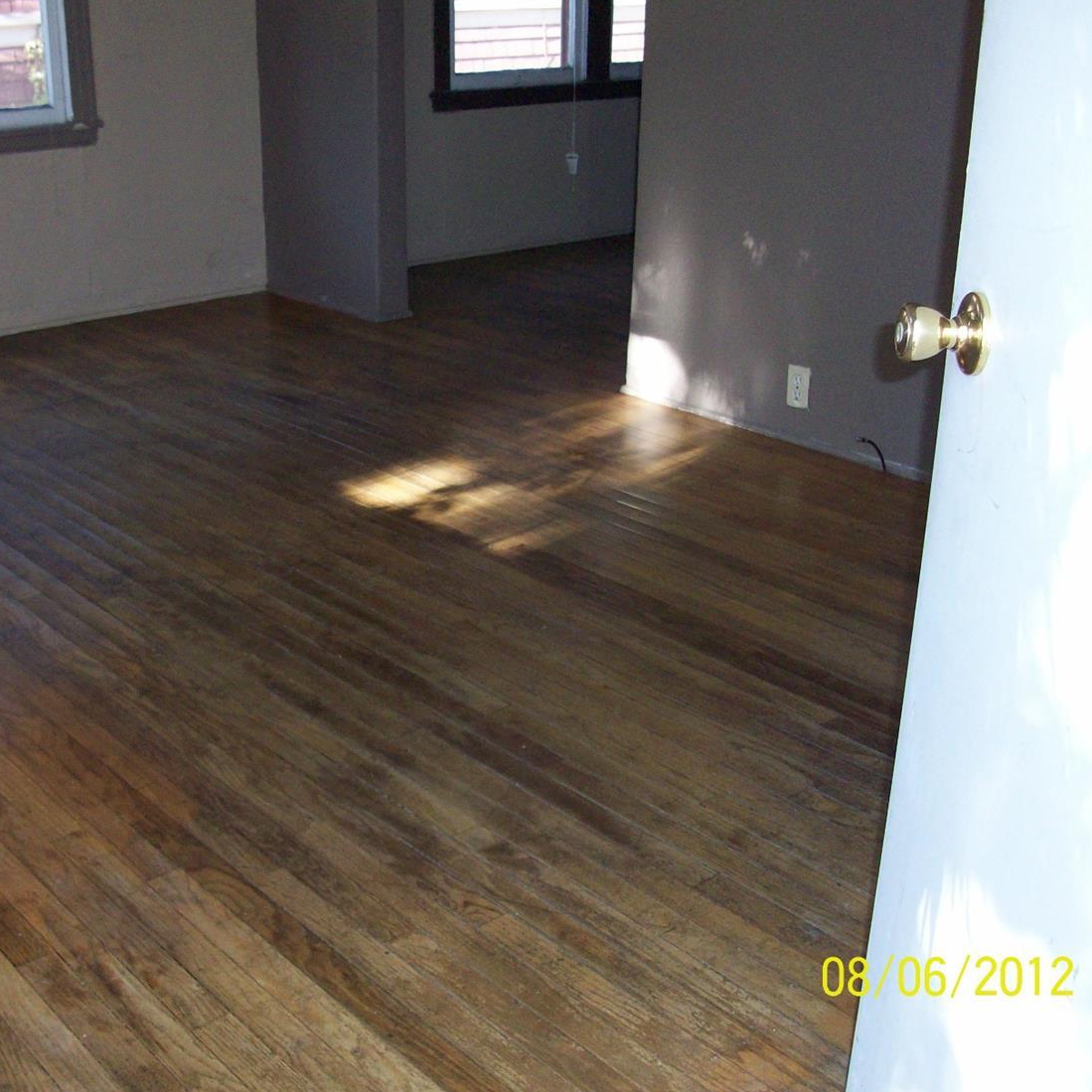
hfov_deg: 40.6
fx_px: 1463
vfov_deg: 40.9
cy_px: 551
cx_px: 404
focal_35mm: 41
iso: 160
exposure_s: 1/60
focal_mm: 5.7
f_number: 2.8
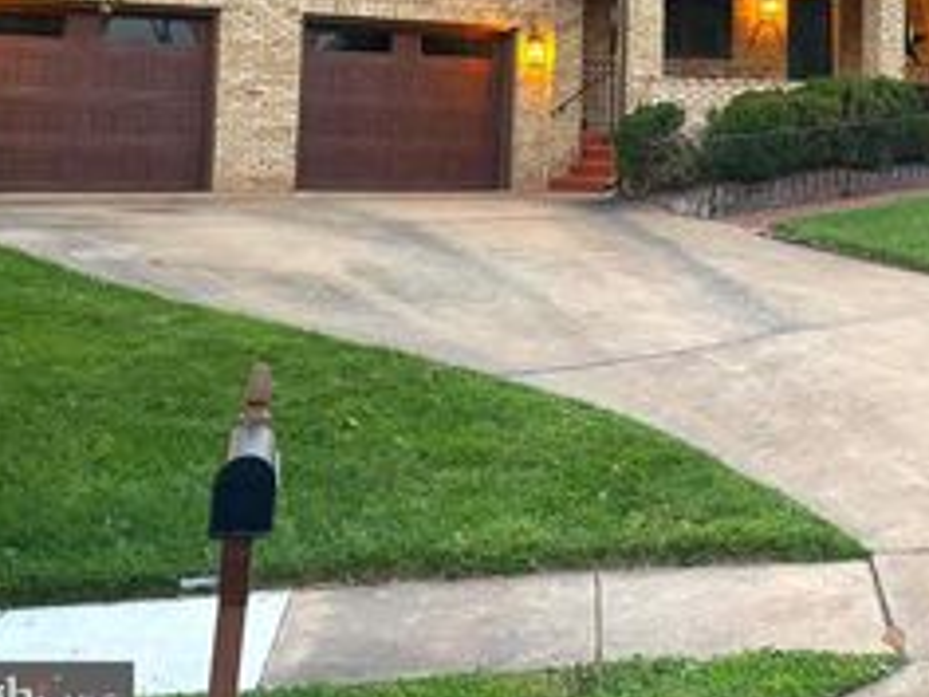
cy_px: 2
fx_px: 1476
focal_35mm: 55
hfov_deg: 32.7
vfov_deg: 25.3
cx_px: 878
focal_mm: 5.96
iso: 320
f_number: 1.6
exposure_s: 1/60
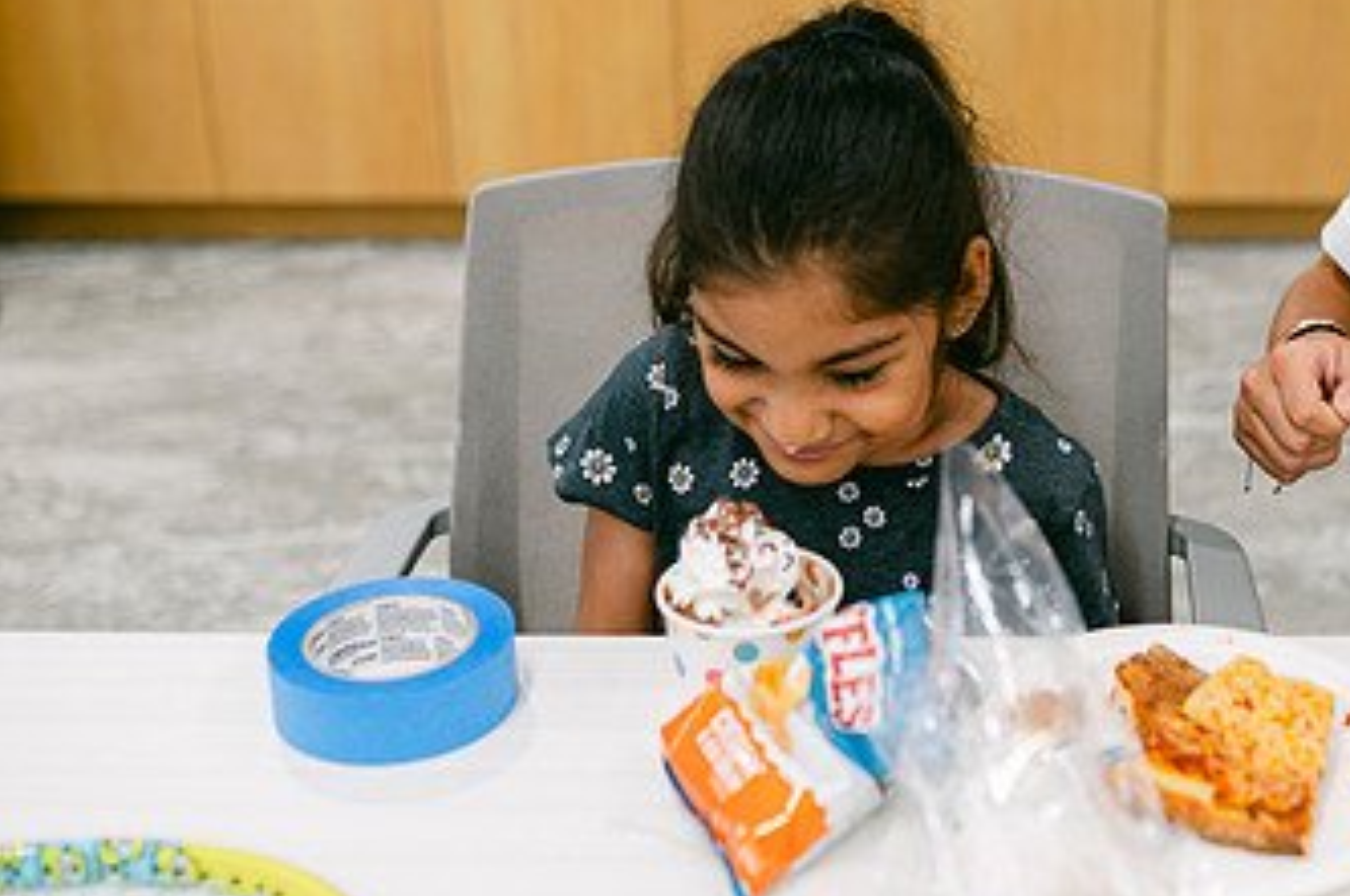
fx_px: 2284
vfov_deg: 22.0
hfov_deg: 32.4
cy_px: 227
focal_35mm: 61
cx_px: 977
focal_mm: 35
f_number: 2
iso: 250
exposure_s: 1/125
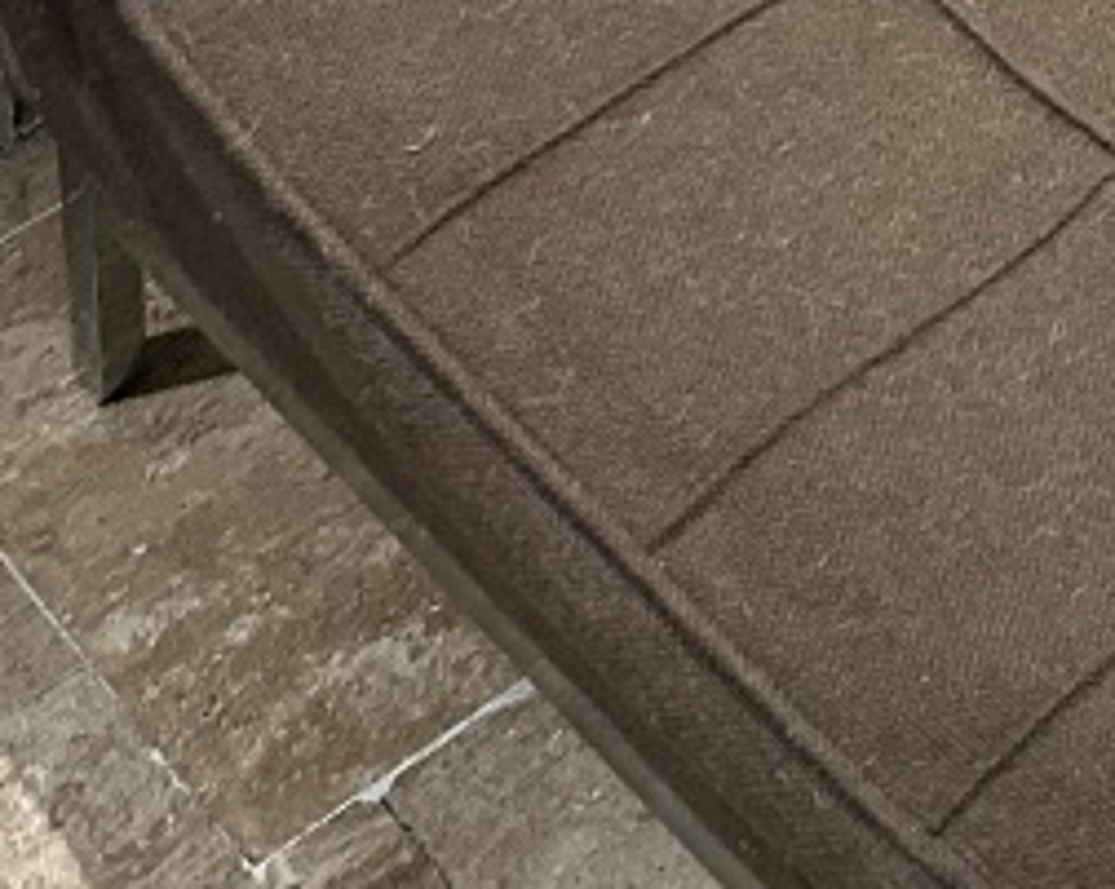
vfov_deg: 12.2
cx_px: 1411
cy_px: -411
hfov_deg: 15.2
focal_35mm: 121
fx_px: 3988
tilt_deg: -45.4
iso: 500
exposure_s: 1/33
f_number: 1.5
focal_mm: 5.7
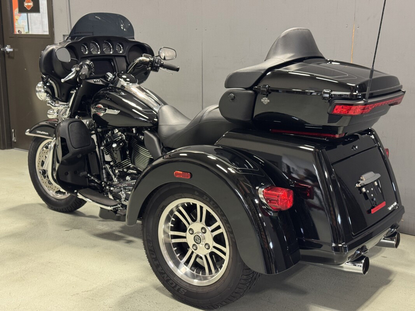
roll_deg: -0.7
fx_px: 575
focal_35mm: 48
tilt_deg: -11.8
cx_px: 208
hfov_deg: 39.7
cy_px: 156
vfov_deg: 30.3
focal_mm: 6.76
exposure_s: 1/40
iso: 250
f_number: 1.78
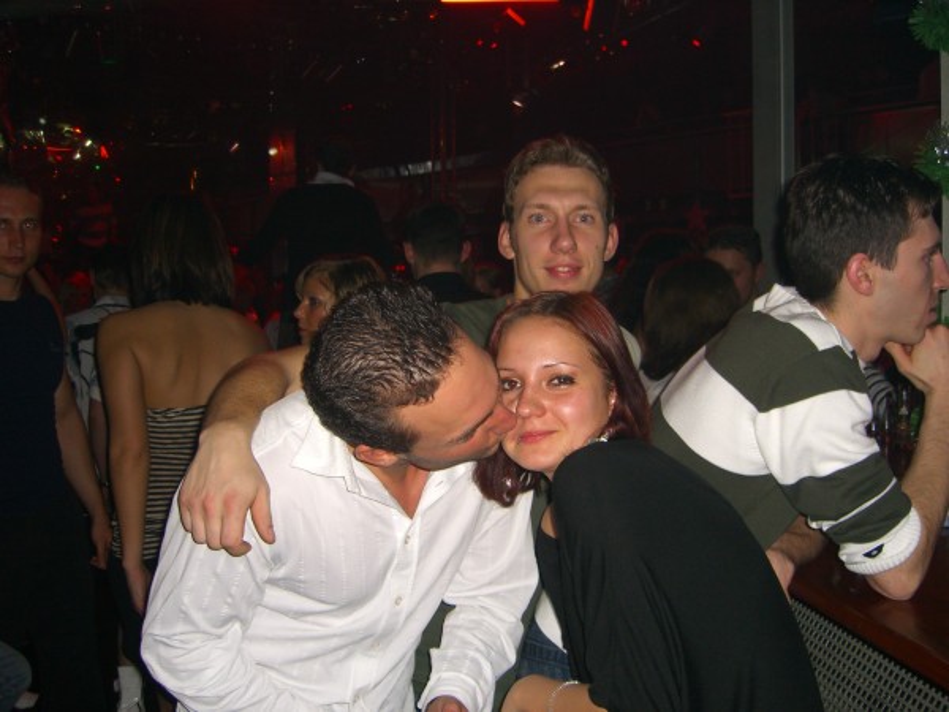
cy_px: 356
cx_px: 474
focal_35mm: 38
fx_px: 1042
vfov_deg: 37.7
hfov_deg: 49.0
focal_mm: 7.9
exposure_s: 1/60
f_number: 2.8
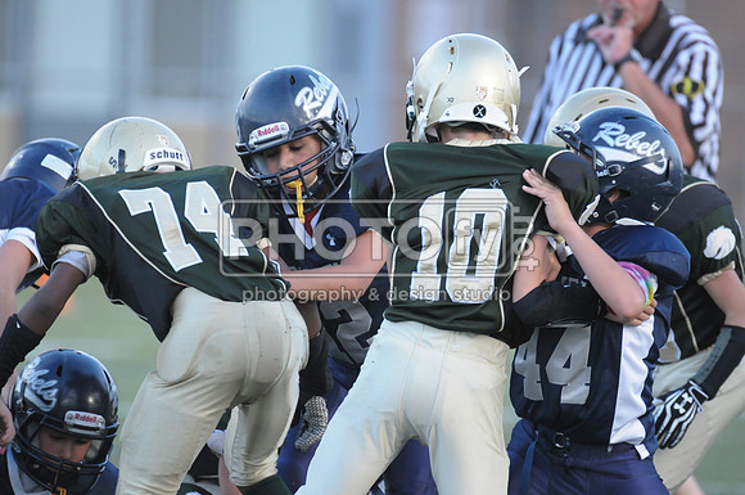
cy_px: 248
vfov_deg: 2.3
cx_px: 372
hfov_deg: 3.4
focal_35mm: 600
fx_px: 12399
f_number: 4
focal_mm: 400
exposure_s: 1/500
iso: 1600
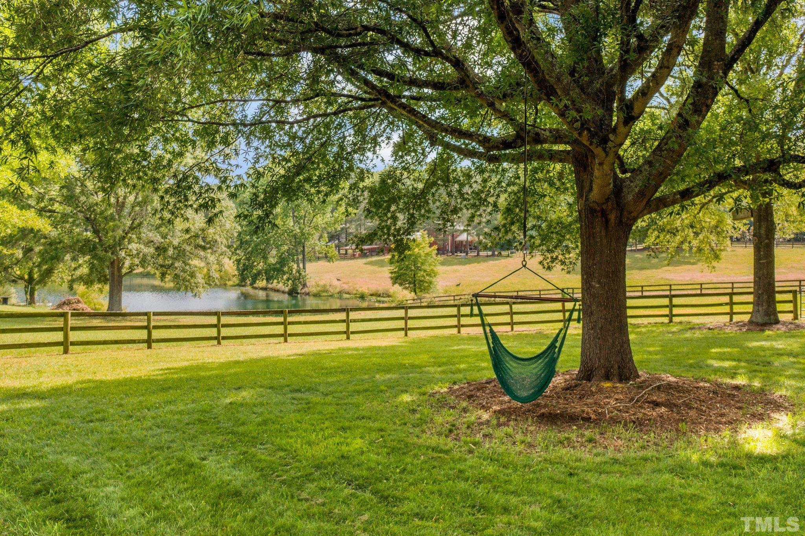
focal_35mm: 28
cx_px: 402
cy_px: 268
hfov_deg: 65.5
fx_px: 626
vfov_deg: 46.4
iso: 100
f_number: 3.2
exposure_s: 1/40
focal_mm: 10.26
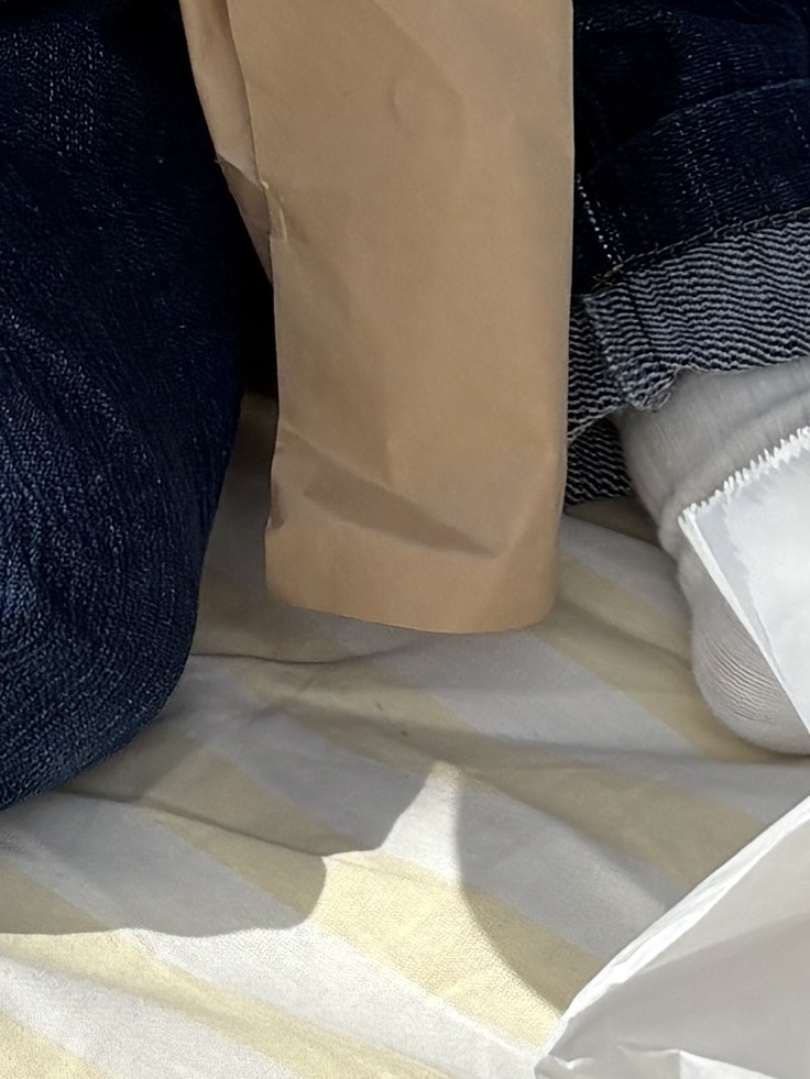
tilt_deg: -34.0
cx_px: 48
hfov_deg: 10.3
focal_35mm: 143
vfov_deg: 13.5
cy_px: -150
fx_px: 4461
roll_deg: +1.0
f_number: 1.6
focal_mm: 5.96
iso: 50
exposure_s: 1/3831
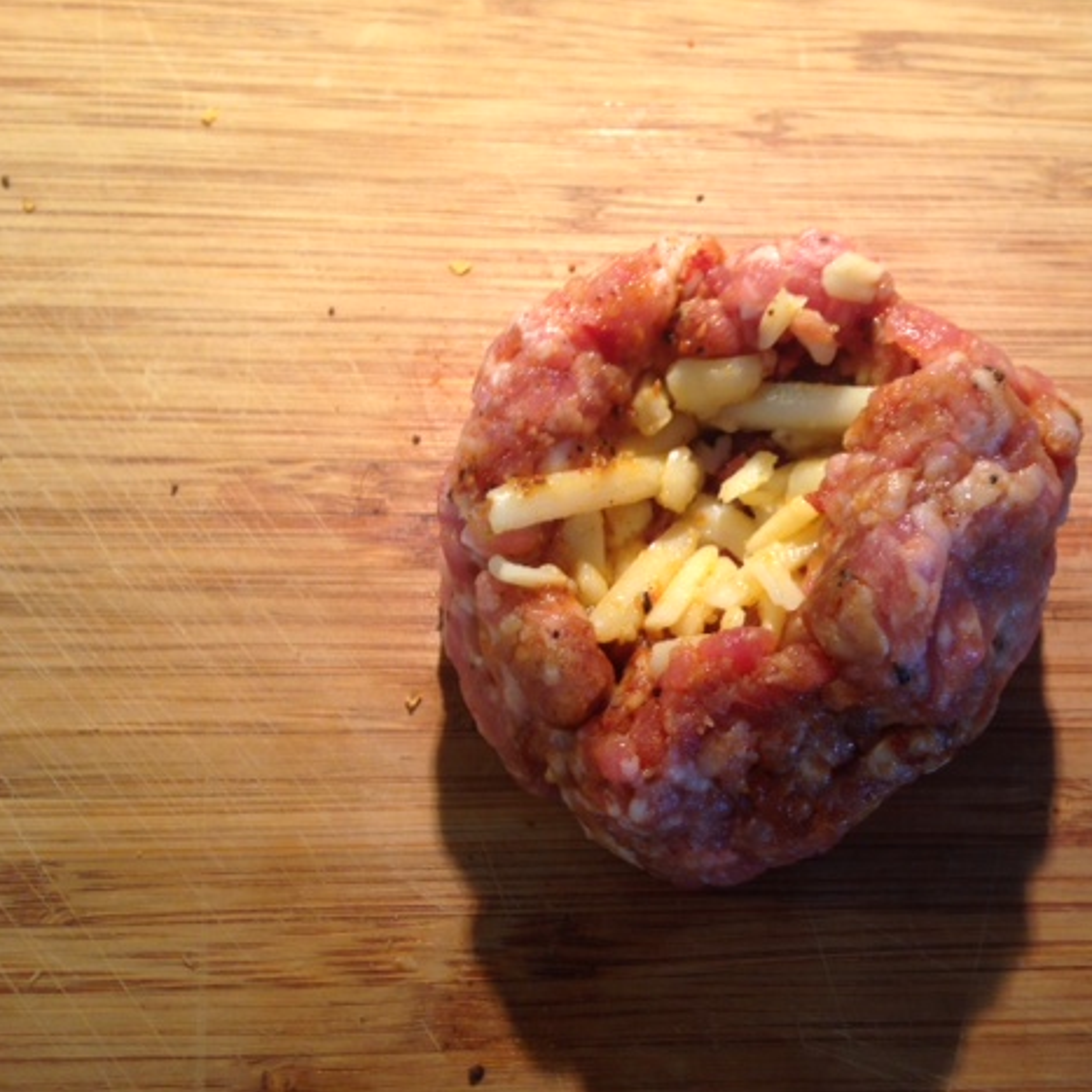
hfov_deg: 41.3
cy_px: 550
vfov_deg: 41.9
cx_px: 725
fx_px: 1428
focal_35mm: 40
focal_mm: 4.12
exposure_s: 1/20
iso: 64
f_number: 2.4
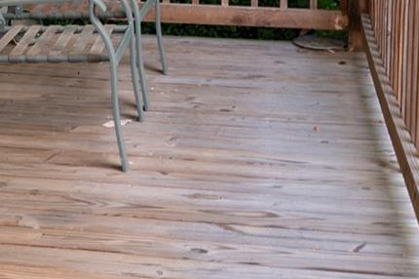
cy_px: -264
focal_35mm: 102
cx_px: 0
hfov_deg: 19.4
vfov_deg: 12.0
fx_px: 1191
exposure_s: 1/15
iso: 200
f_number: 8
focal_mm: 21.5
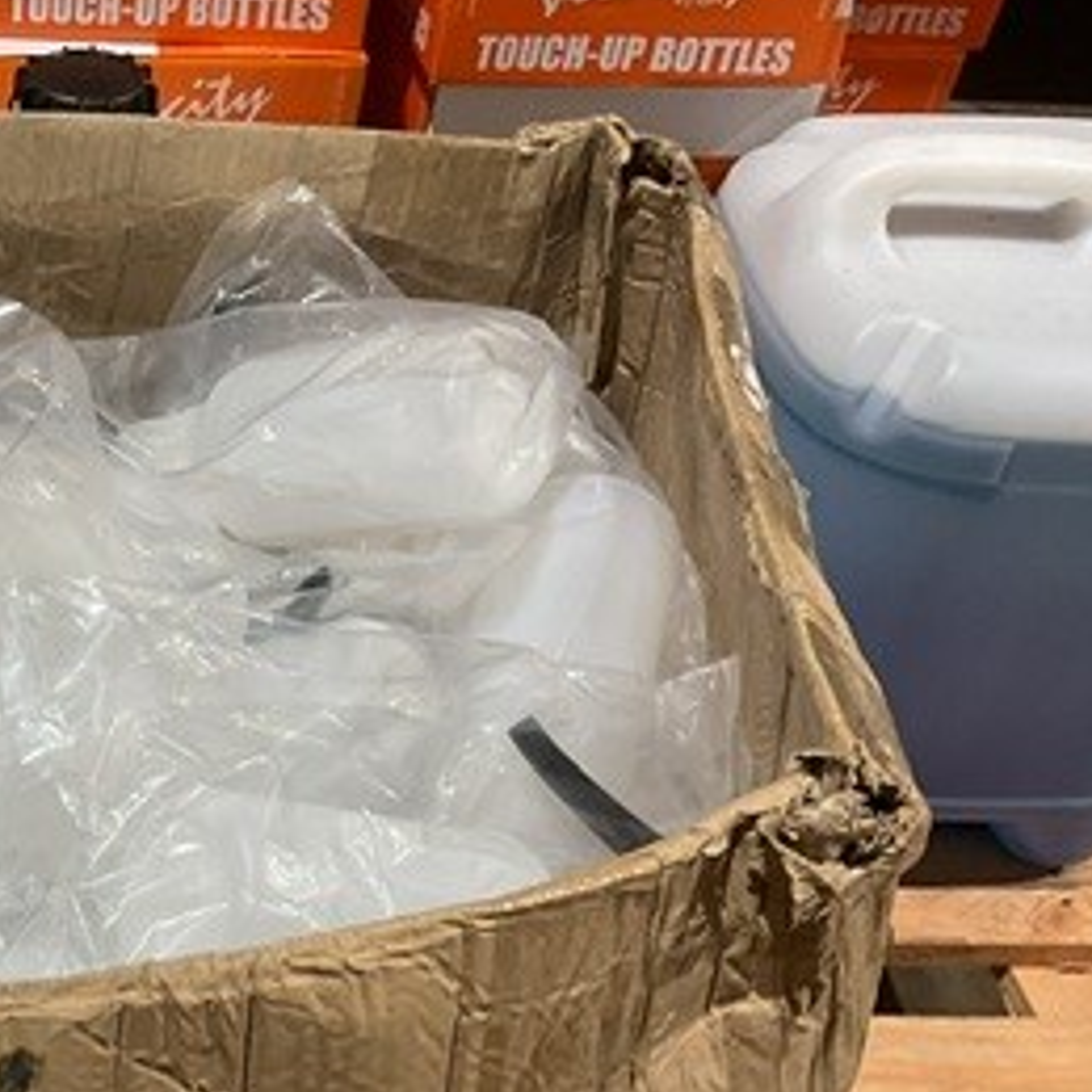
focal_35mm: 63
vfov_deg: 26.6
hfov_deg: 24.7
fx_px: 2248
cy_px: 941
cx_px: -214
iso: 80
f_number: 1.8
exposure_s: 1/50
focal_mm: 3
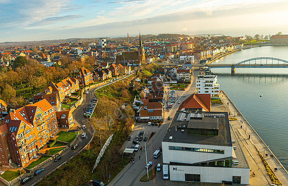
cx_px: 144
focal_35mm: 27
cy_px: 96
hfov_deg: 67.1
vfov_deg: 46.4
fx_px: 217
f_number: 2.8
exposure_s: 1/500
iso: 100
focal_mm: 16
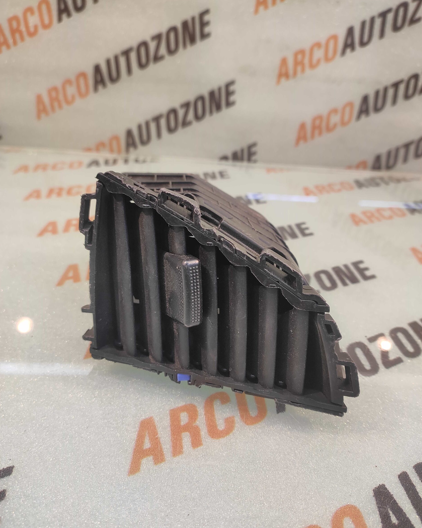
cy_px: 278
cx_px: 212
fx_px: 281
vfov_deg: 86.3
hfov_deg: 73.8
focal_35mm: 18
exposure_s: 1/33
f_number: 1.79
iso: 190
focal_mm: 4.74
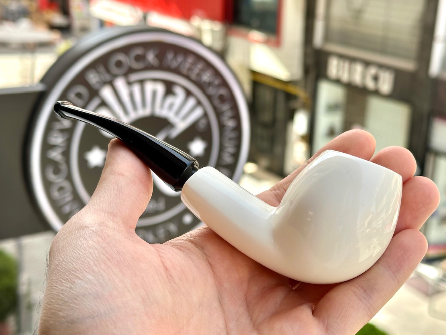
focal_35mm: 53
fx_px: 683
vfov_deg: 27.5
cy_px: 169
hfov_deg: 36.2
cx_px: 234
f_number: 1.78
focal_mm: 6.86
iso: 64
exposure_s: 1/785
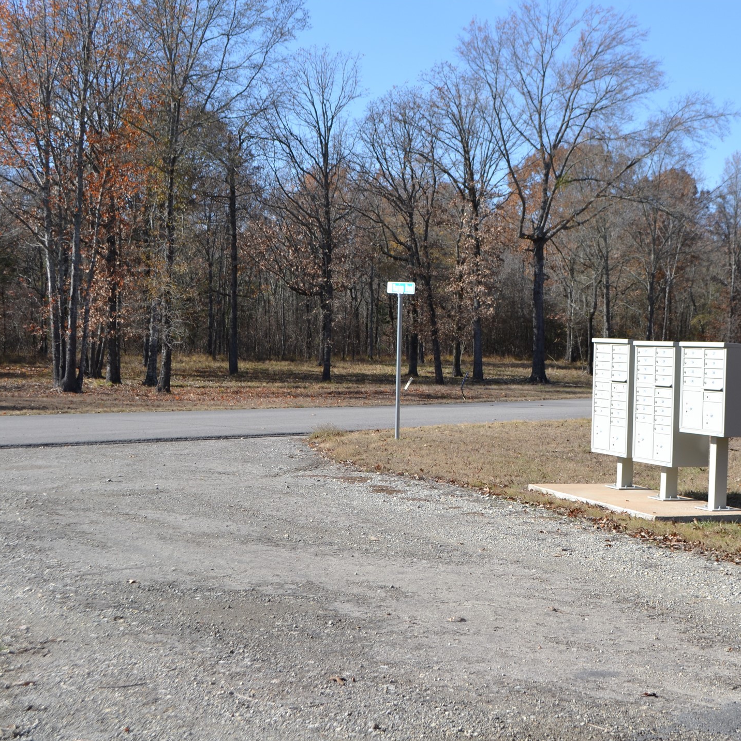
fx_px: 1405
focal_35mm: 58
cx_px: 527
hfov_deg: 29.2
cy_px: 370
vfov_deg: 29.6
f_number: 7.1
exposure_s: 1/200
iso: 100
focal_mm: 30
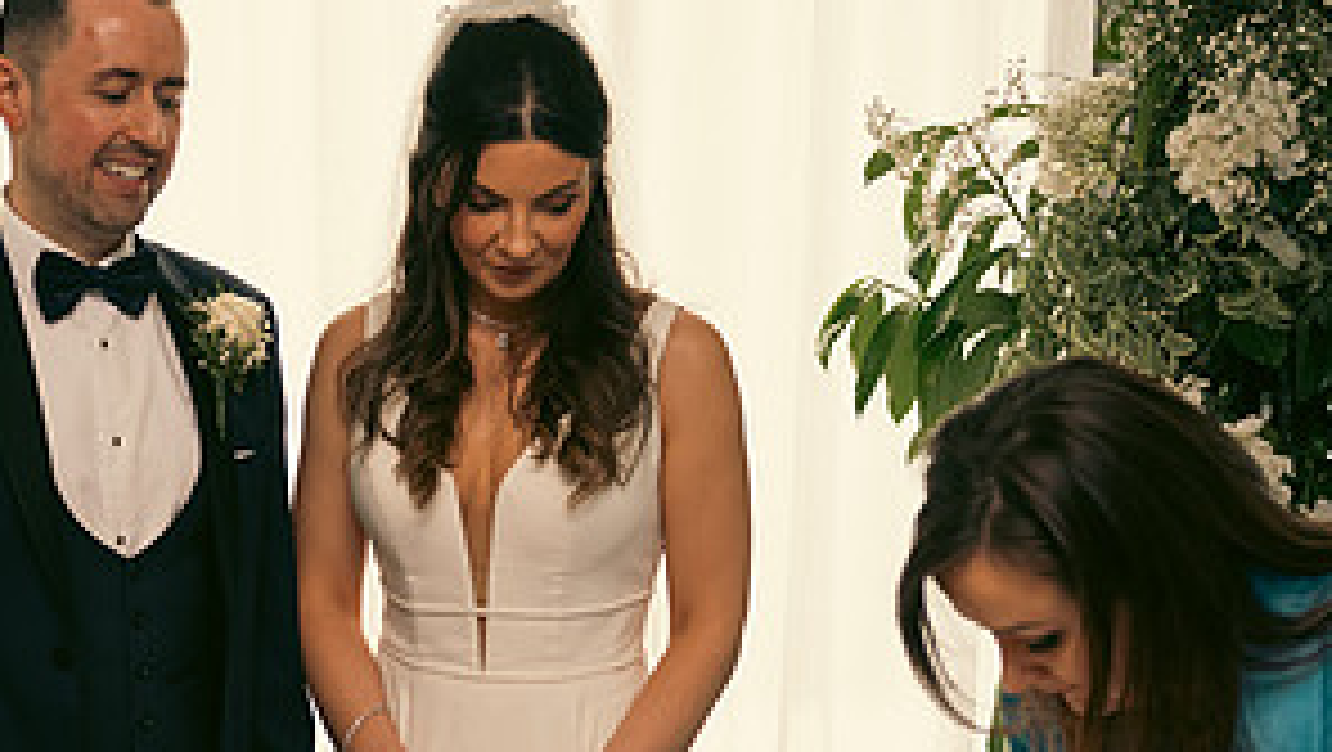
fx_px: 2757
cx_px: 356
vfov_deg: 15.5
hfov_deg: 26.9
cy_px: 547
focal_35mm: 78
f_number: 3.5
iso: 640
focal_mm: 38
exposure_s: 1/160
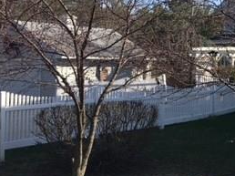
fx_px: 488
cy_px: 27
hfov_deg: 25.1
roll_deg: -0.3
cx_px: 261
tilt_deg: +5.0
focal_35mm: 72
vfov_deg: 20.1
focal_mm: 4.15
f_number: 2.2
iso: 25
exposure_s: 1/1183
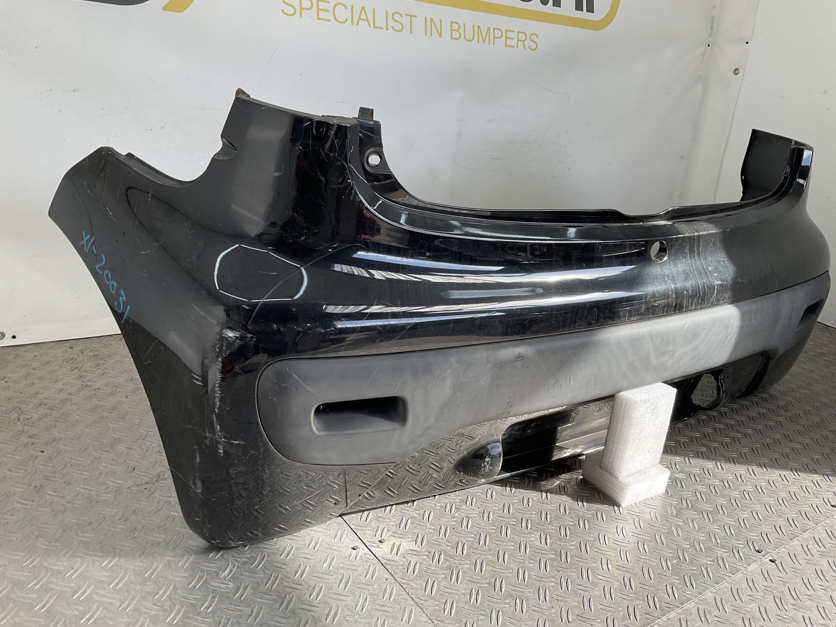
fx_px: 700
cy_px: 314
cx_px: 418
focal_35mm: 29
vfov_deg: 48.2
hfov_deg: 61.7
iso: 16
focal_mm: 3
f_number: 1.8
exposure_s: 1/310
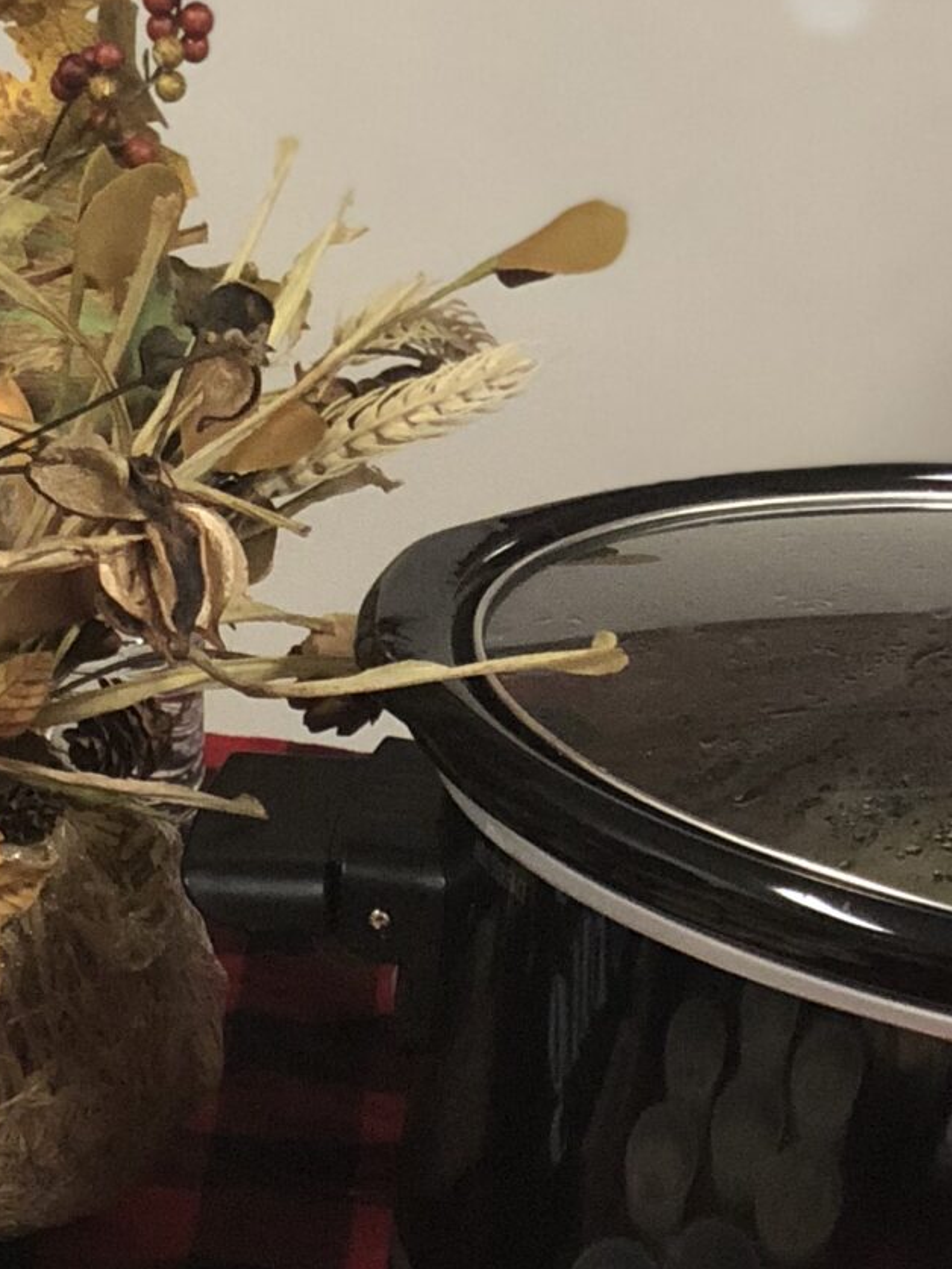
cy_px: 1343
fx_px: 5829
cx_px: 32
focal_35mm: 159
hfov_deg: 9.3
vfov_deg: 12.2
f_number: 2.4
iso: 160
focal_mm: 6
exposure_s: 1/20
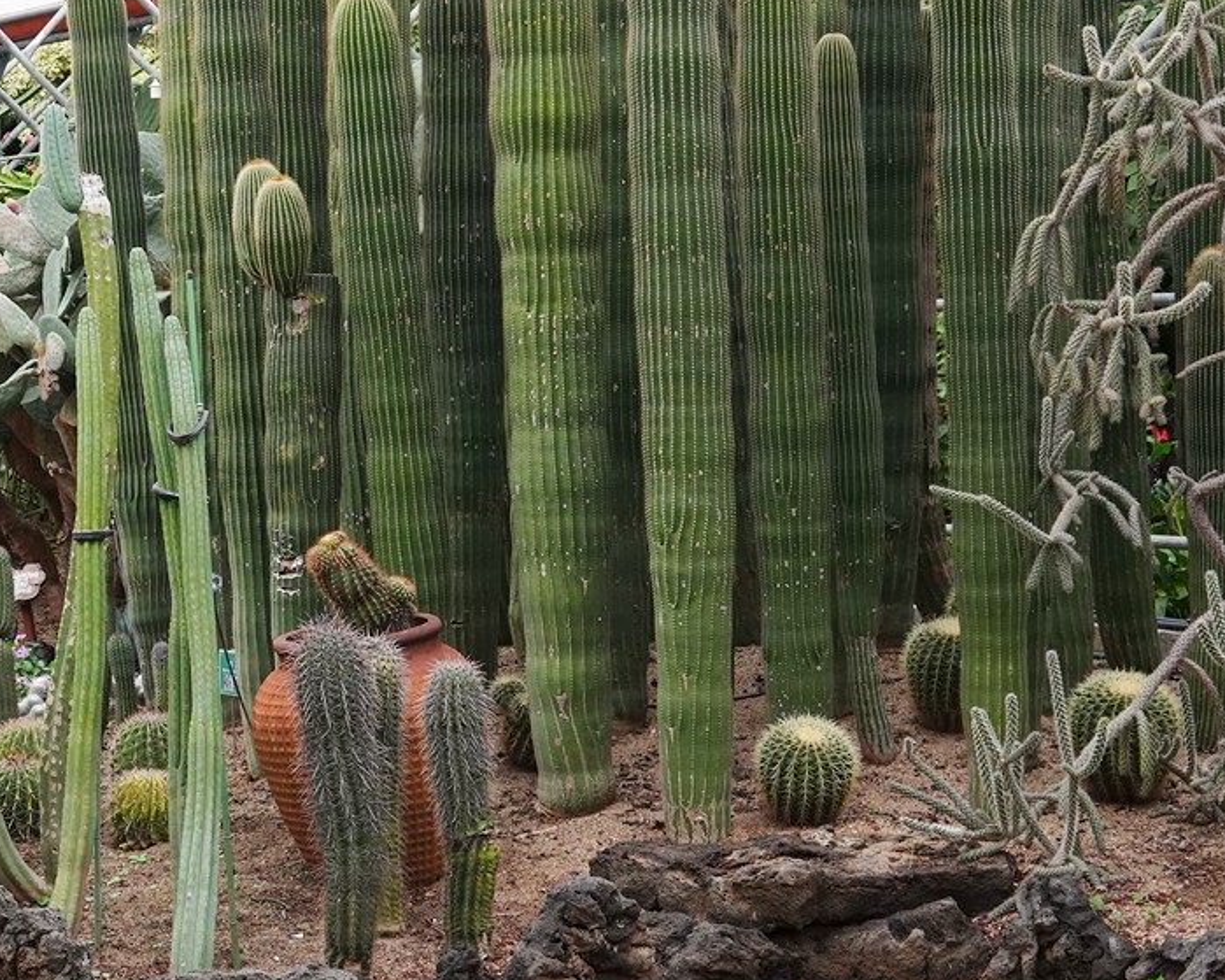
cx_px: -14
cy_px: 314
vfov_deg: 16.3
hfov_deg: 19.7
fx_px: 3408
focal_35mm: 94
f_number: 8
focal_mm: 35
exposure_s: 1/100
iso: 1000
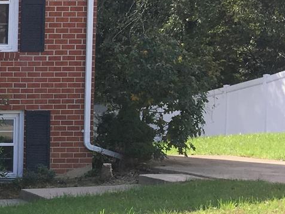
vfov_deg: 11.8
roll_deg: +0.6
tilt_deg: -3.3
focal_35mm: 125
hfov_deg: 13.4
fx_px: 1029
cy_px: 139
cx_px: -298
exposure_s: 1/460
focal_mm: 4.15
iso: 25
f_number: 2.2
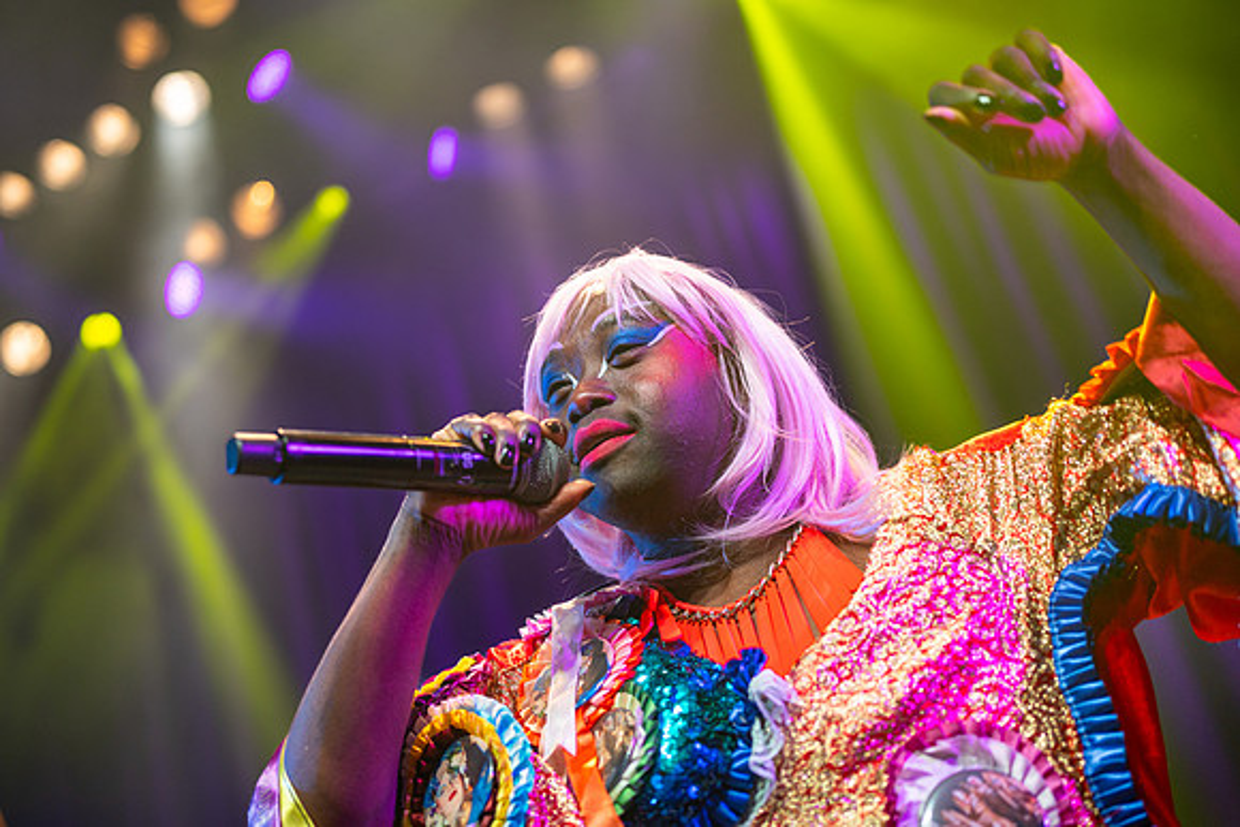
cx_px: 567
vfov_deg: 29.9
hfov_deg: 43.6
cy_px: 402
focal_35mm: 45
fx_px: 1548
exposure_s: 1/500
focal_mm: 35
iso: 250
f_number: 1.4
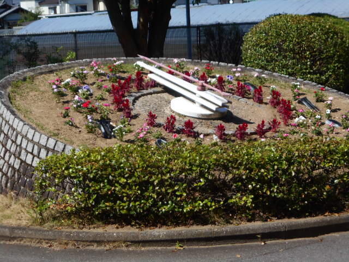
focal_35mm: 113
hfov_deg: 17.4
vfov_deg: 13.1
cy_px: 131
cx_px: 174
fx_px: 1139
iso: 80
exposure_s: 1/400
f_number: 6
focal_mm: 20.1
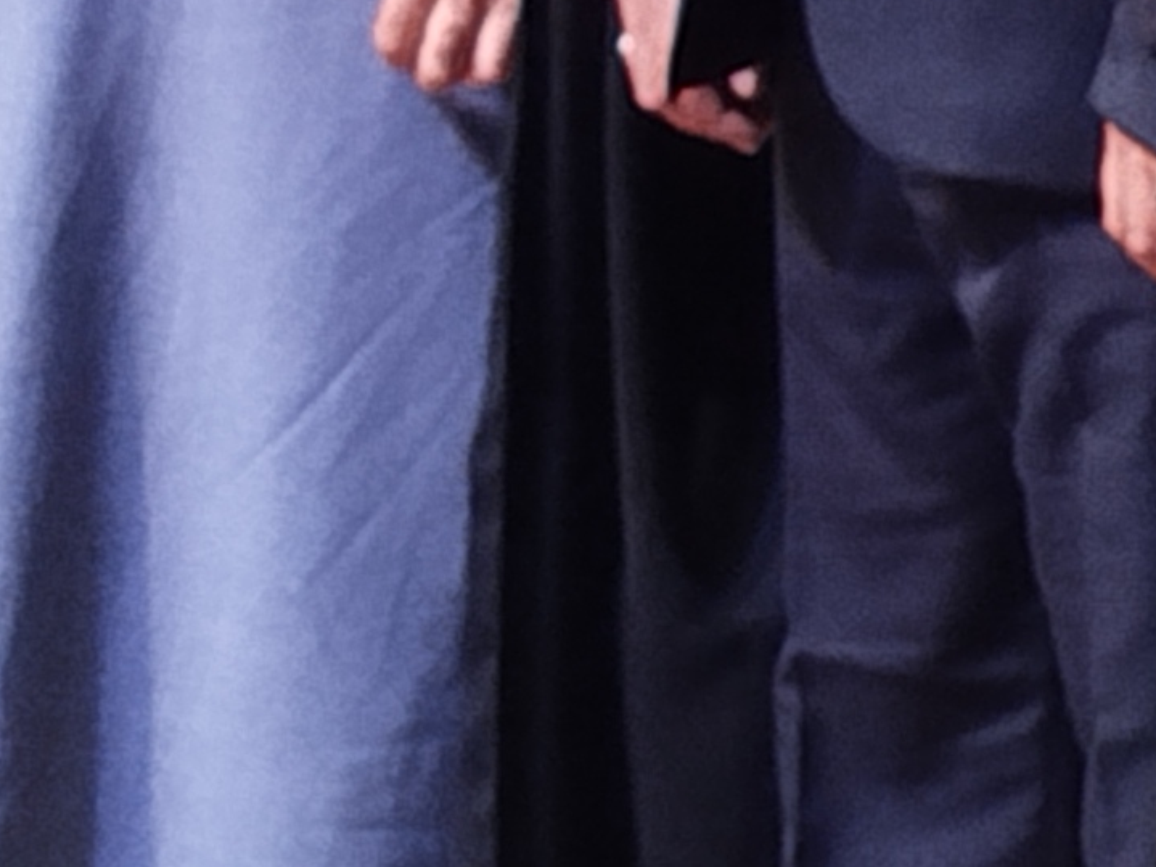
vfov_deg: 5.4
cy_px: -989
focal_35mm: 267
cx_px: 1113
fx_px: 8915
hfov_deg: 7.4
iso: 500
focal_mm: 5.31
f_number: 1.7
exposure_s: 1/33
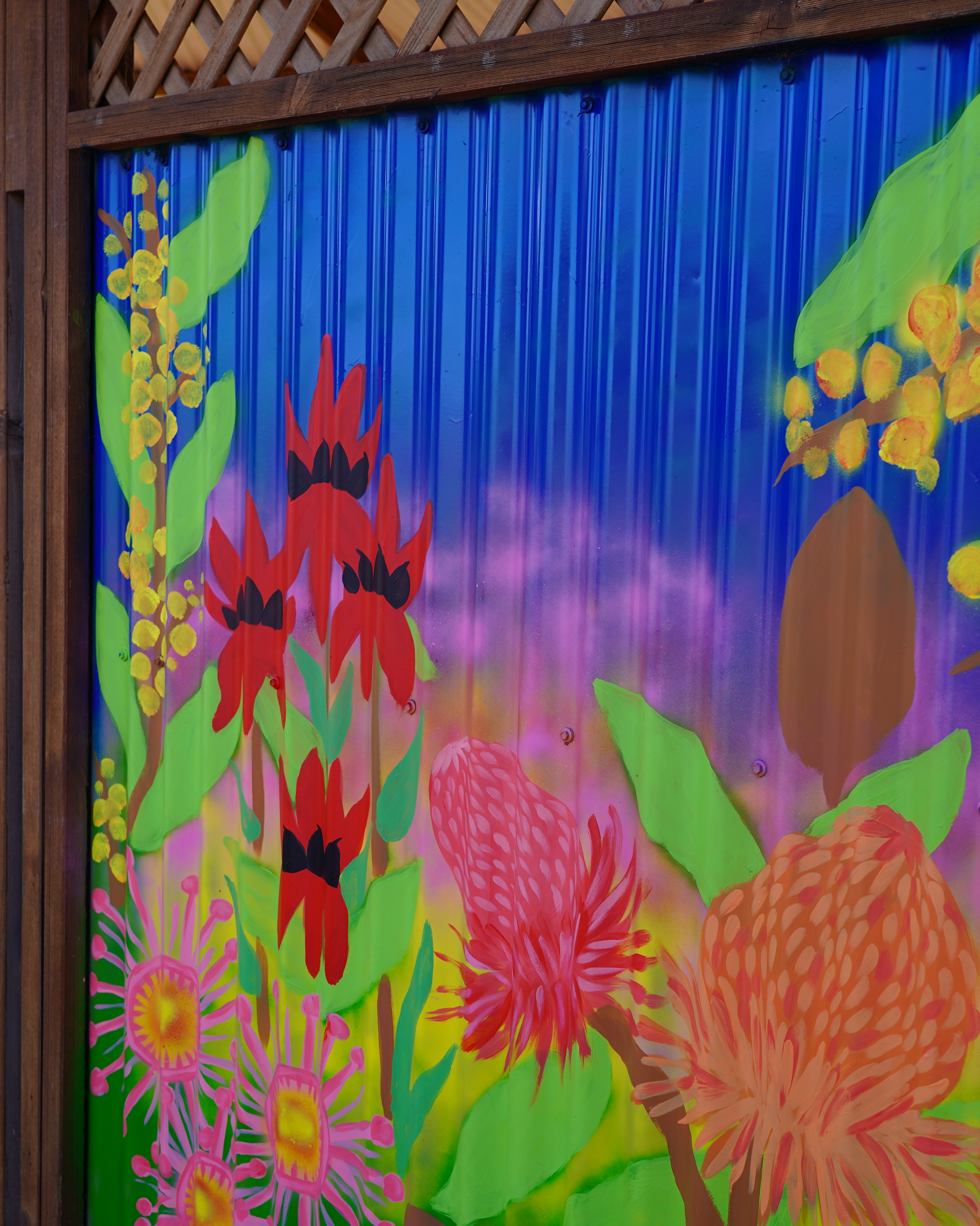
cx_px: 413
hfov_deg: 30.2
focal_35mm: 50
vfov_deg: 37.3
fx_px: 1813
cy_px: 605
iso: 100
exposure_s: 1/125
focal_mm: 35
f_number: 5
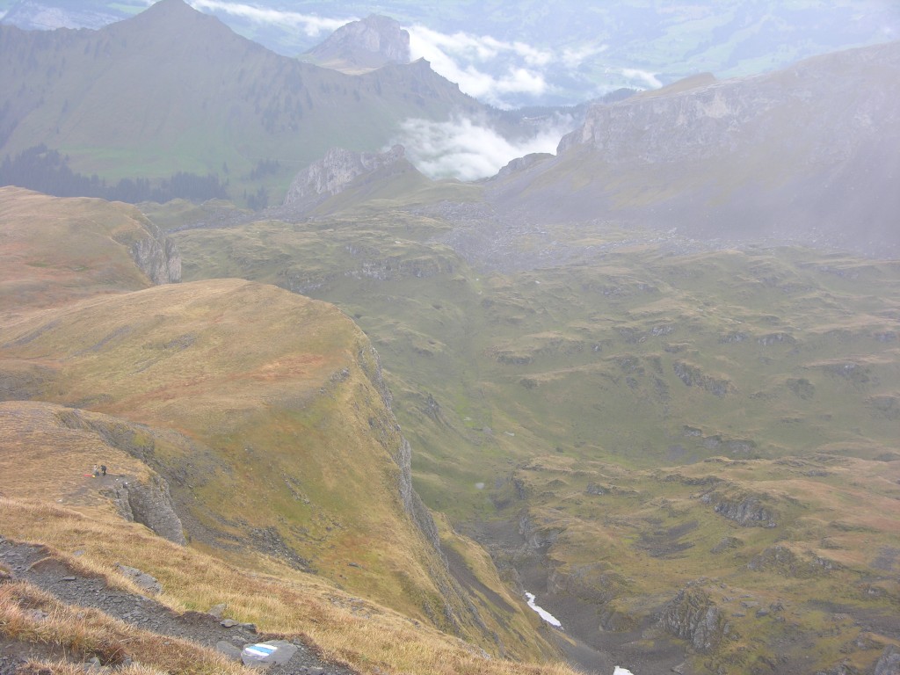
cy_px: 338
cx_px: 450
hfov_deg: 35.5
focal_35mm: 54
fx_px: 1404
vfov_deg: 27.0
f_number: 3.5
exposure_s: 1/98.3
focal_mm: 13.7
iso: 50
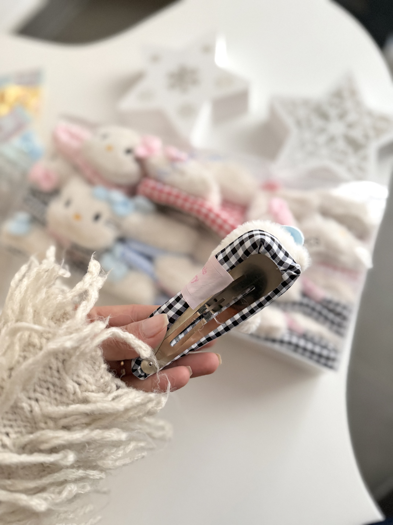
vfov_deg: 71.6
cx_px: 196
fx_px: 363
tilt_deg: -71.2
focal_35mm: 24
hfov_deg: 56.8
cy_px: 262
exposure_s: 1/33
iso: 1000
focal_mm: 6.76
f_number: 1.78
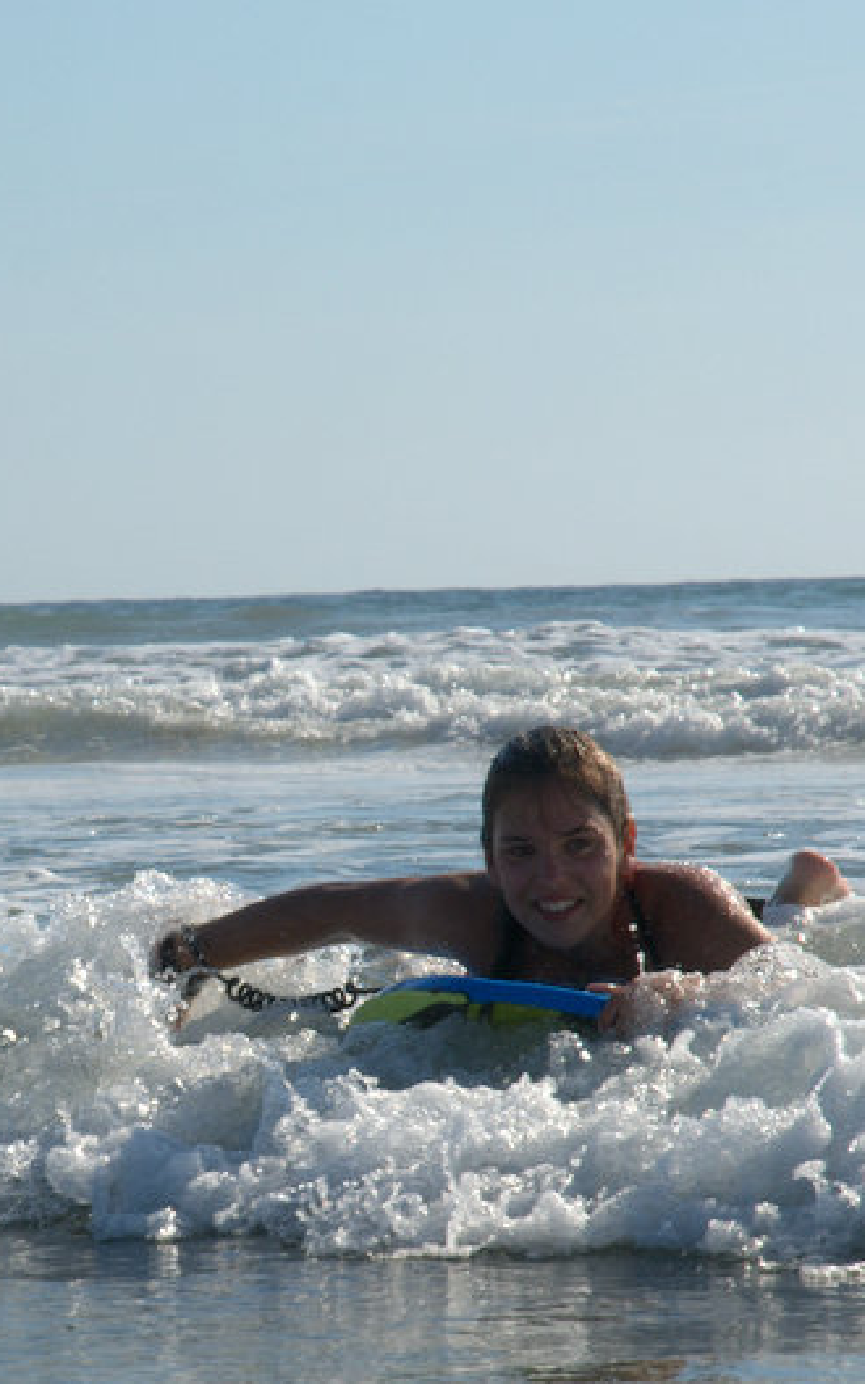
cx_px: 113
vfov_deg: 12.9
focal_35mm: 162
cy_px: 696
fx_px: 6110
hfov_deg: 8.1
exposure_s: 1/320
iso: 100
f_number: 10
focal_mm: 70
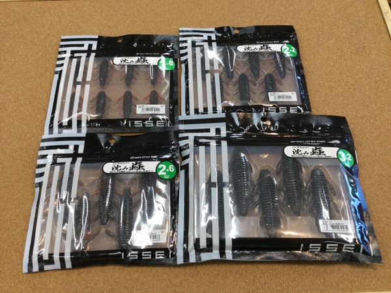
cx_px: 196
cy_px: 146
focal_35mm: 31
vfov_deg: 45.4
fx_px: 350
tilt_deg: -63.2
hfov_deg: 58.4
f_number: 2.4
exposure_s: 1/40
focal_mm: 3.3
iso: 25
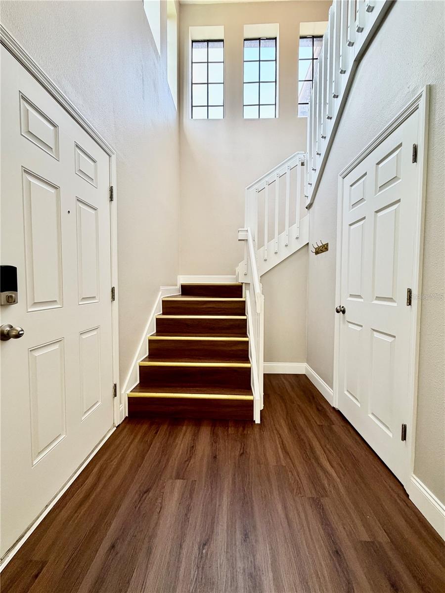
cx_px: 222
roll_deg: -0.7
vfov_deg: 102.1
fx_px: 240
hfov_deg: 85.7
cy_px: 296
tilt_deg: -2.5
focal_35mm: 14
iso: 160
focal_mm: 2.22
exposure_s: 1/120
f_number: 2.2
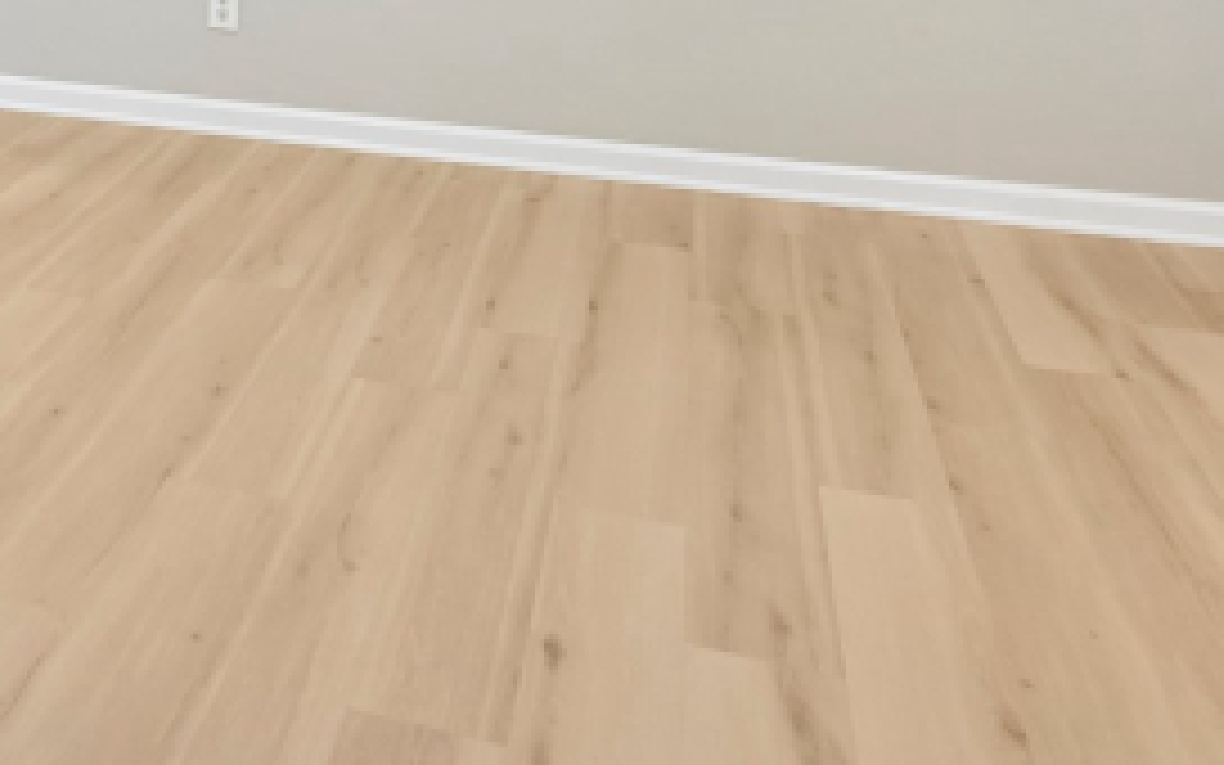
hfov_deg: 39.3
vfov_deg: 23.9
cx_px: 9
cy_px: -315
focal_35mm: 45
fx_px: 1501
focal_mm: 16
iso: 250
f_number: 8
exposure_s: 1/15
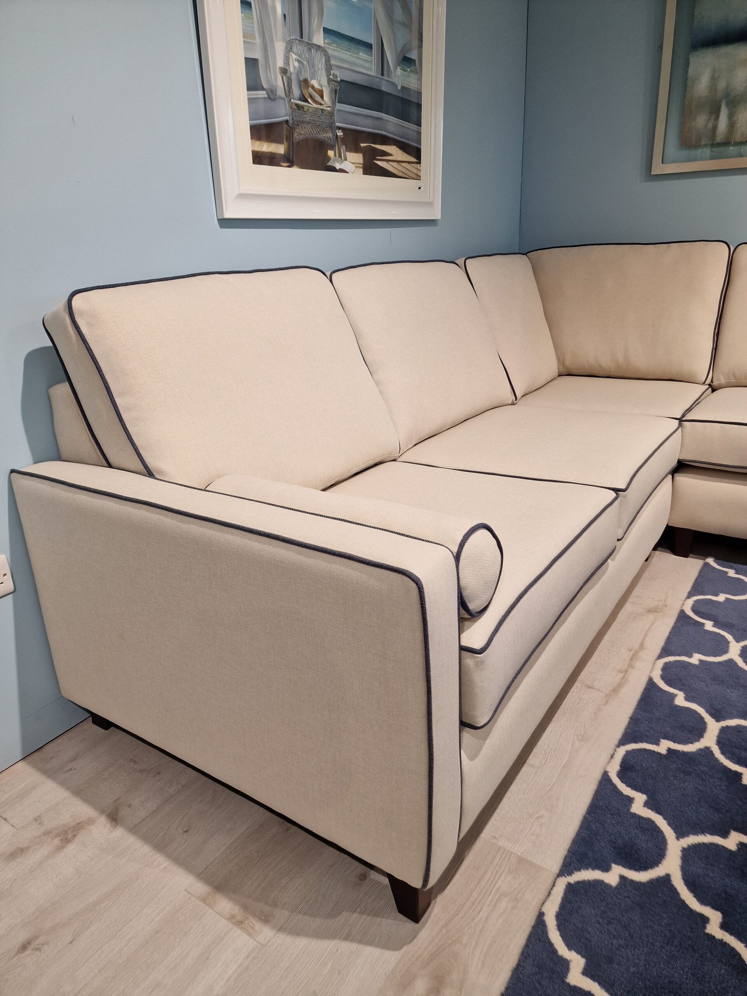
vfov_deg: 73.9
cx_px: 374
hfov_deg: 58.9
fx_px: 662
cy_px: 498
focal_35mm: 23
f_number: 1.8
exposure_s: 1/100
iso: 100
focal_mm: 6.4
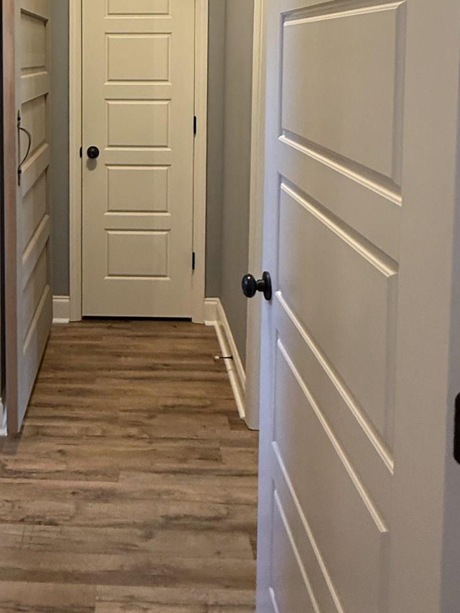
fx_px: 585
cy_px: 88
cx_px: 108
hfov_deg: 41.5
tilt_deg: -0.7
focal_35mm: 33
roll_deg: -0.5
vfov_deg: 50.5
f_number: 2.2
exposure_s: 1/60
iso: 320
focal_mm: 2.22
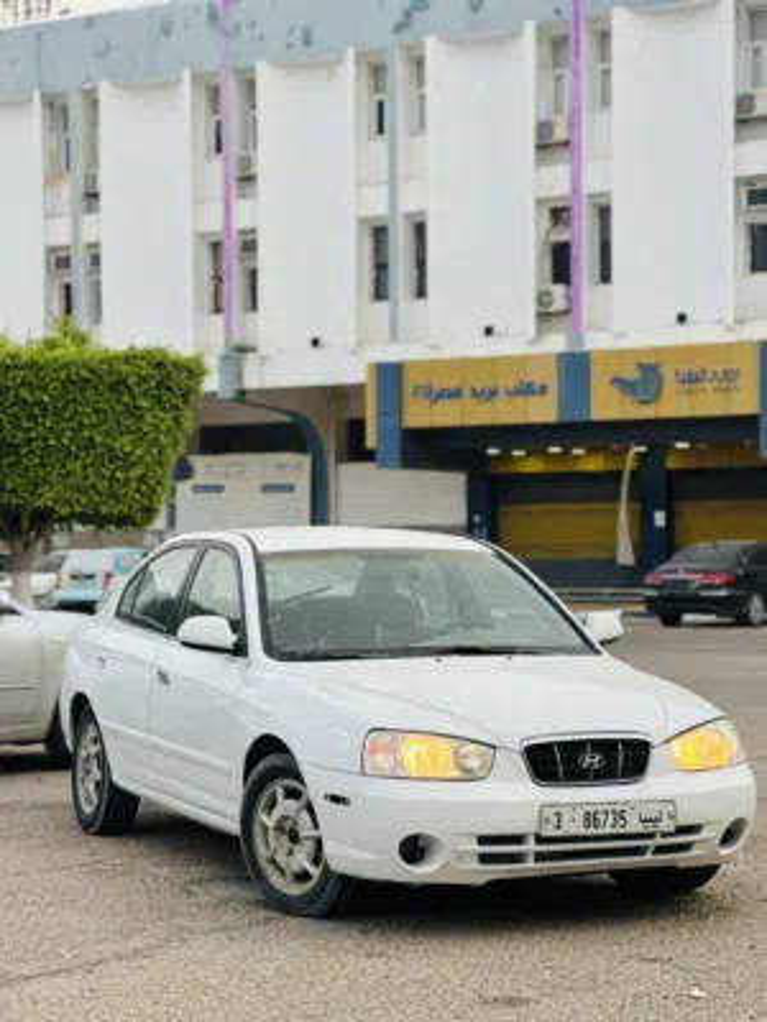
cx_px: 384
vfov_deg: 25.3
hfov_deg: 19.1
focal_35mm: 77
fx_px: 2275
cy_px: 511
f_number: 2.8
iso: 100
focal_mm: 9
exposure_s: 1/100
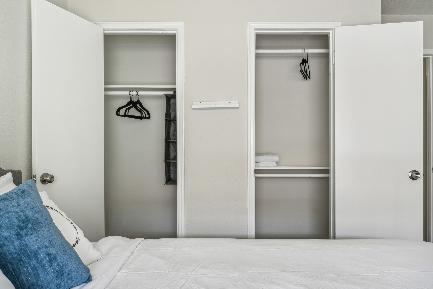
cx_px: 216
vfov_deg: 47.9
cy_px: 144
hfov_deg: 67.4
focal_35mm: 27
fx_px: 325
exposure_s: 2.5
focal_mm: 27
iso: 50
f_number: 16
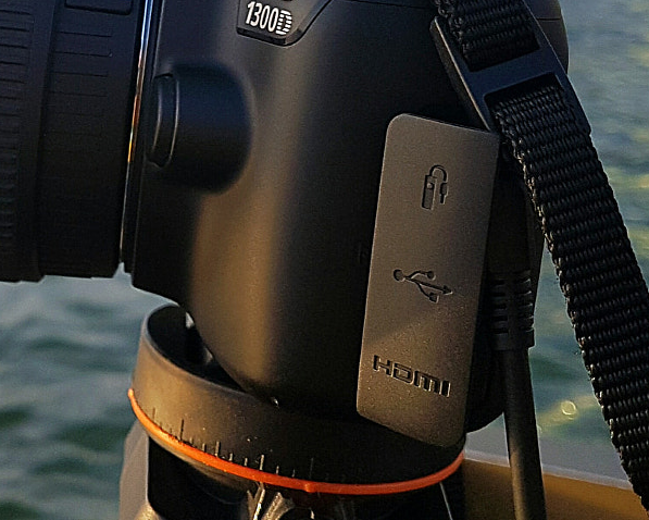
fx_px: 1307
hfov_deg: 27.2
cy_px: -38
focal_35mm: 68
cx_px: 108
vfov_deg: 21.4
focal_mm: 4.2
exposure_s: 1/816
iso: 40
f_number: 1.7
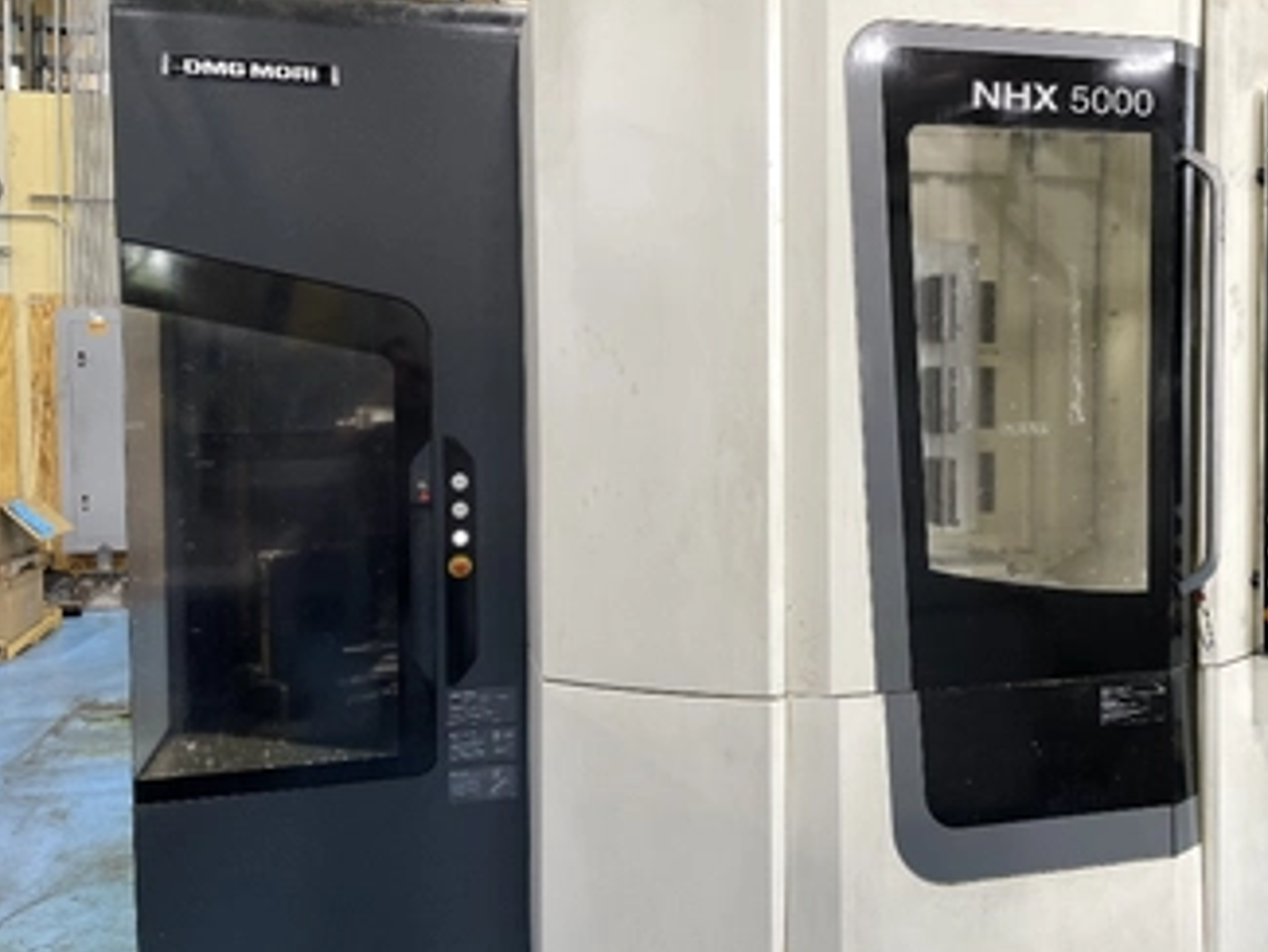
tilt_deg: -2.1
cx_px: 749
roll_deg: +0.5
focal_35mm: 32
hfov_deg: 56.4
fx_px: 1173
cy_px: 437
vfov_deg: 44.1
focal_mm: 4.2
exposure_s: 1/60
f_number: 1.6
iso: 80
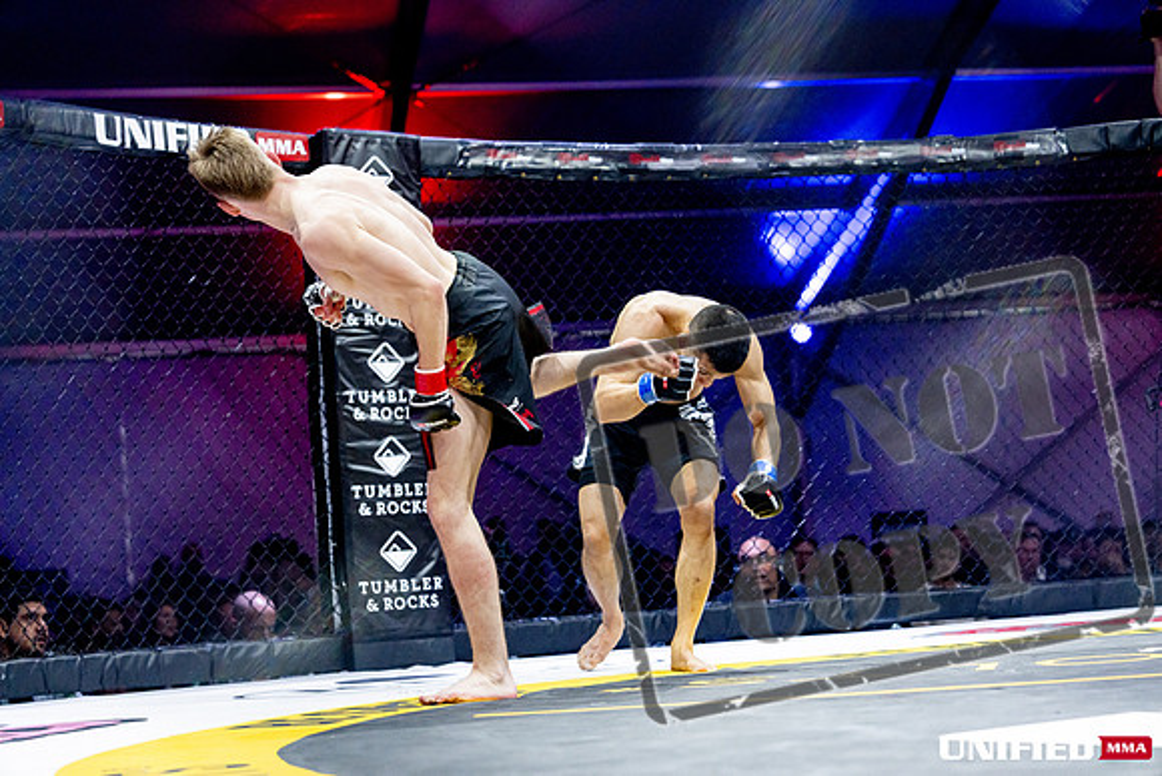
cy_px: 388
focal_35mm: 70
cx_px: 581
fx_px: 2260
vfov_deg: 19.5
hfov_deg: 28.8
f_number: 2.8
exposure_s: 1/1250
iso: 3200
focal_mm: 70
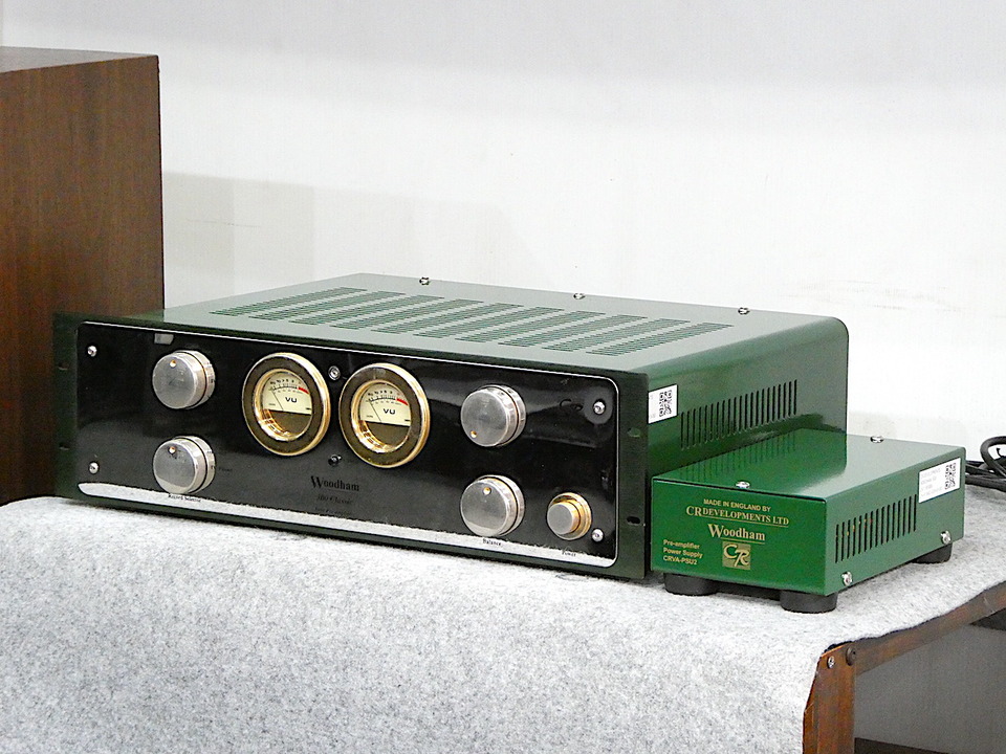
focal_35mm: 106
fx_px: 3081
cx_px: 503
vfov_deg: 14.0
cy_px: 377
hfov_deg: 18.5
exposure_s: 1/60
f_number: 5.1
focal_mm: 19
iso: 1600
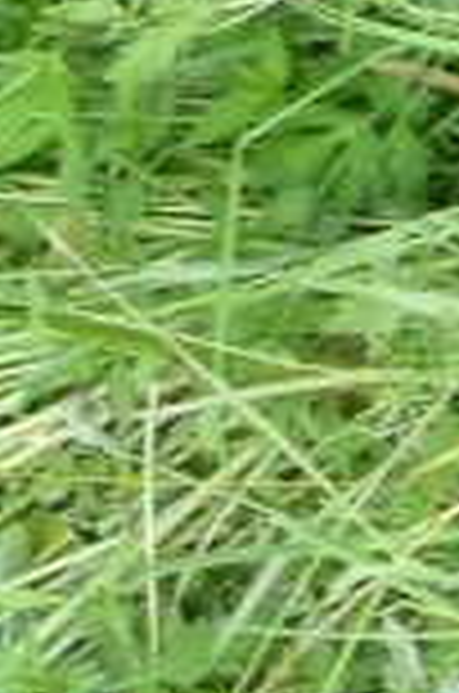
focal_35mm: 194
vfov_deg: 10.6
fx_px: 3727
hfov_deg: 5.5
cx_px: 2228
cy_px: 220
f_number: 3.3
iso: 80
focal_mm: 5
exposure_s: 1/80
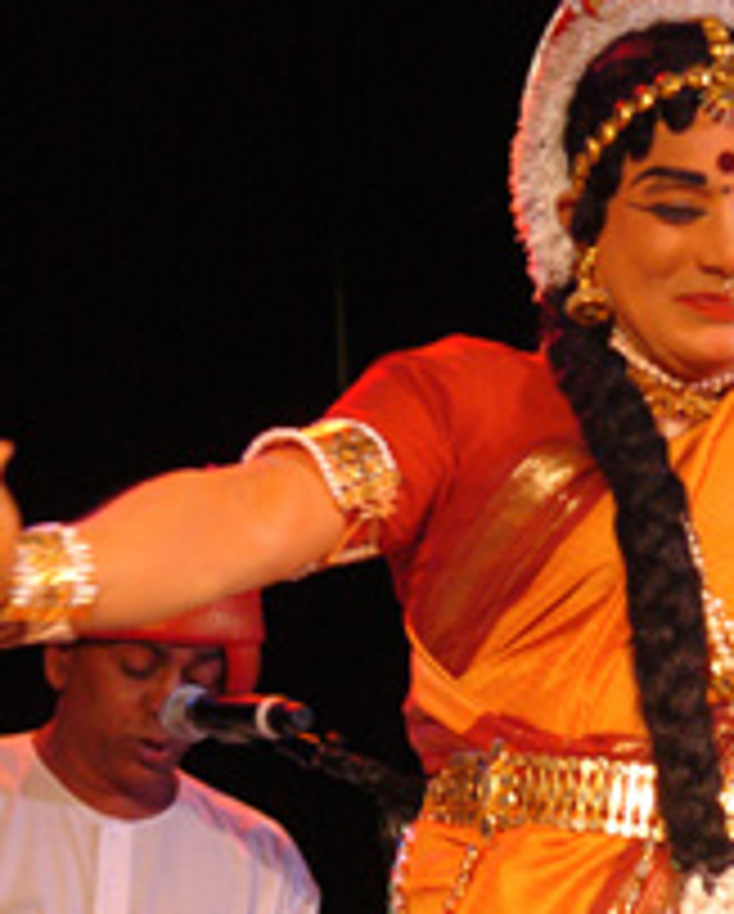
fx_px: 5050
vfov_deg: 10.2
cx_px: 750
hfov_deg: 8.3
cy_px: 1072
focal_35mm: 186
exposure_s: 1/100
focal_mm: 45
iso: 800
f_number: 2.8
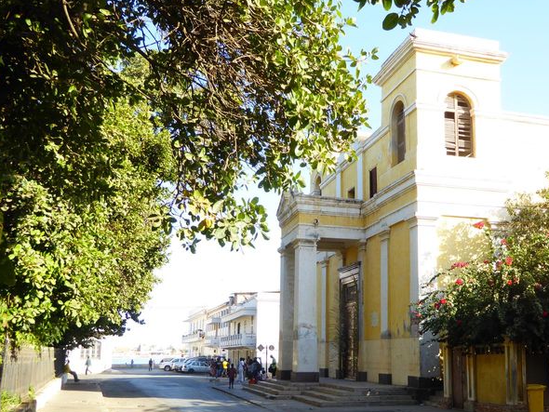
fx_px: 666
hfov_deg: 44.3
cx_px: 350
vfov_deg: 34.2
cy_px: 257
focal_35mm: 42
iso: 80
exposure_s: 1/200
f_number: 3.5
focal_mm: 5.4
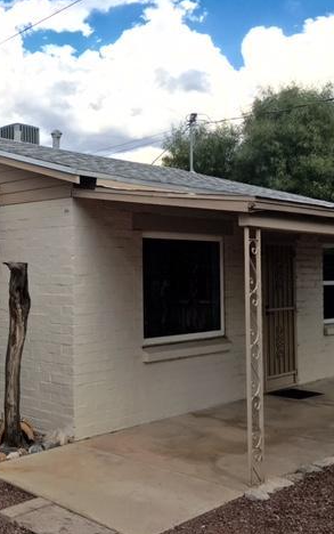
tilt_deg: +1.2
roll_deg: -0.8
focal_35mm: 42
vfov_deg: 47.2
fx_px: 611
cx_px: 6
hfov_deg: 28.8
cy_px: 272
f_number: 2.2
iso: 25
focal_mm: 4.15
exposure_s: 1/1083
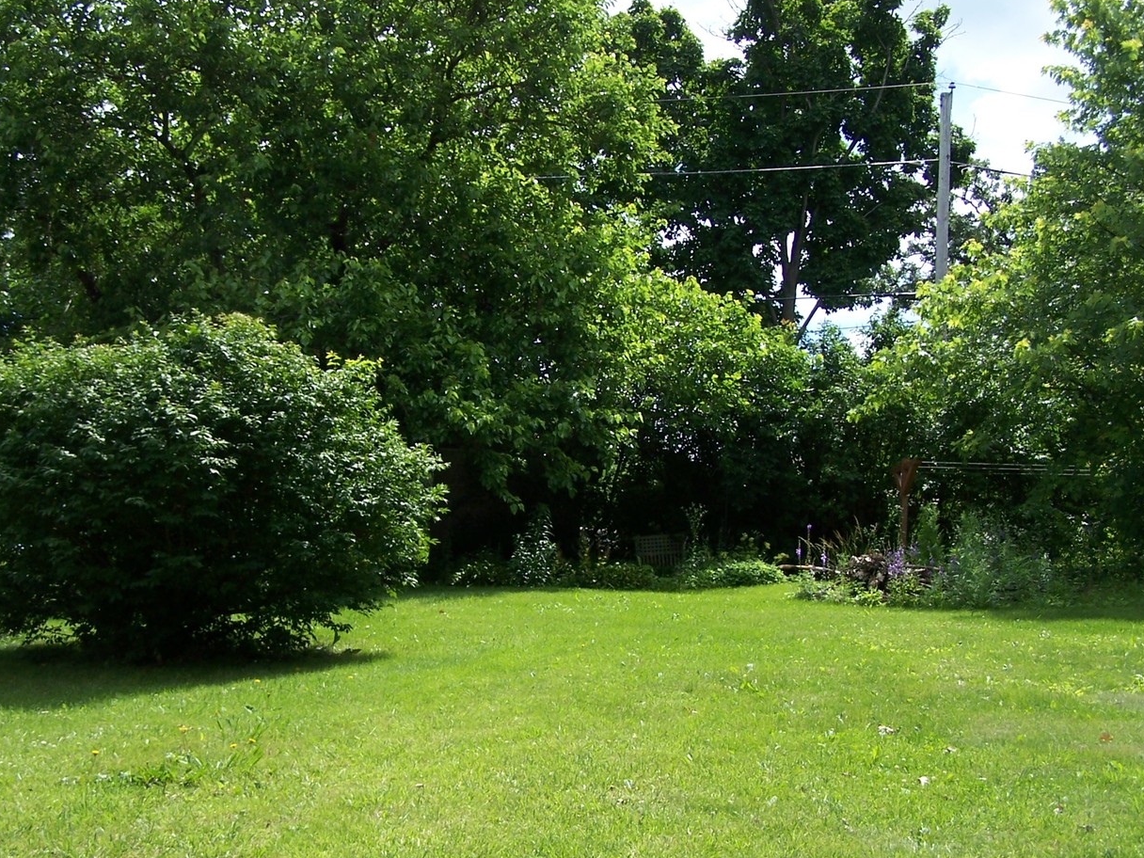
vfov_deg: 32.2
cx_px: 538
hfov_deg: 42.1
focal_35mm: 45
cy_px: 450
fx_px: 1487
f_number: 2.8
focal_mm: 6.3
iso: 80
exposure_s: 1/640
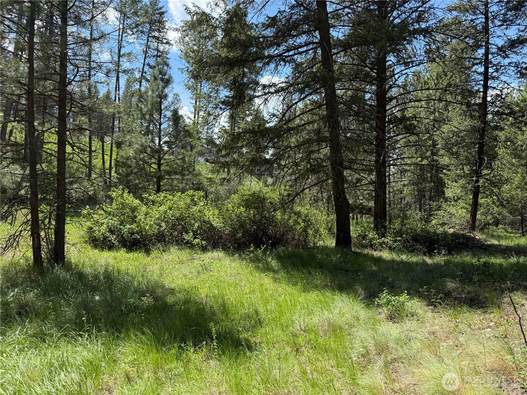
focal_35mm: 24
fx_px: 365
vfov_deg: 56.8
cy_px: 198
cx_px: 264
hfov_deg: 71.6
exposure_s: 1/2053
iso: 100
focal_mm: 6.76
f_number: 1.78
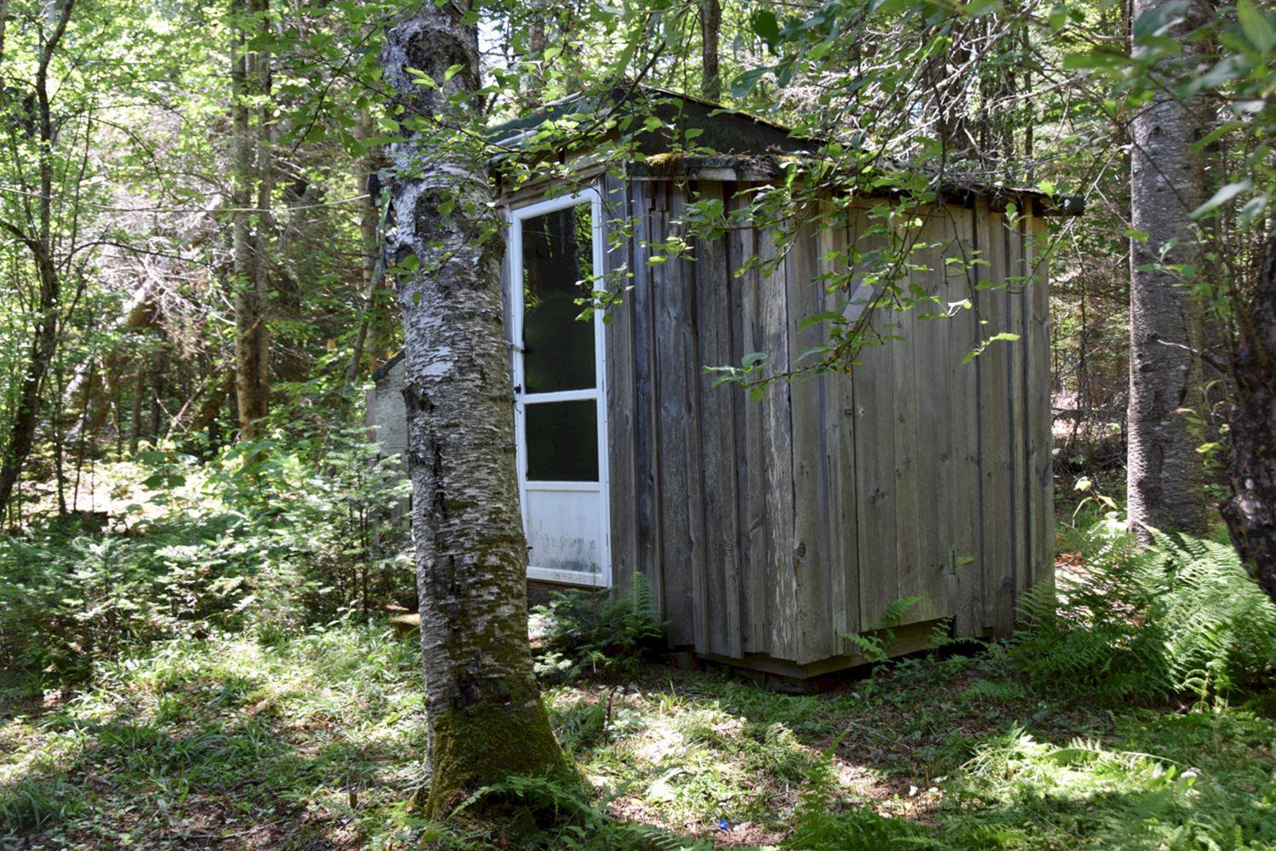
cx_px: 638
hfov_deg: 53.1
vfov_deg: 36.9
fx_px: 1276
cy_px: 426
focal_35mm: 36
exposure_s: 1/125
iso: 400
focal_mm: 24
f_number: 6.3
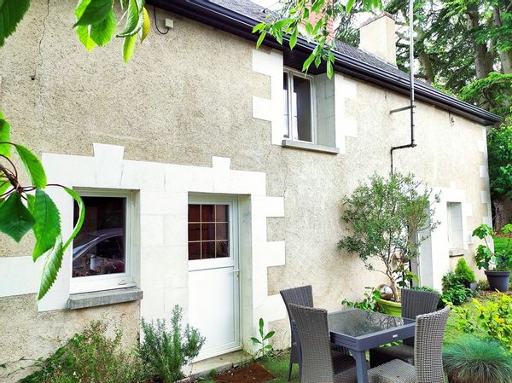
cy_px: 192
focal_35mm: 17
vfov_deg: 74.7
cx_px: 256
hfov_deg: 91.1
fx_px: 251
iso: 57
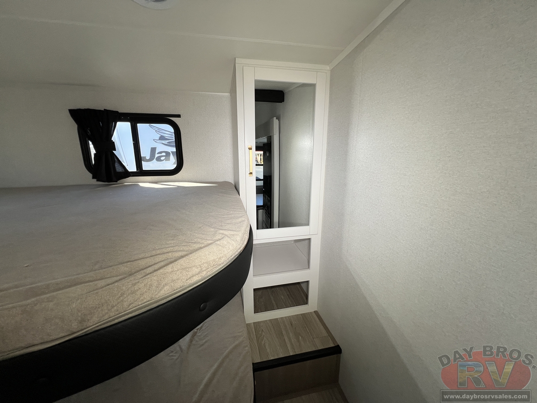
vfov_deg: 89.9
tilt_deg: -15.6
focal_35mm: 13
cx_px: 268
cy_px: 202
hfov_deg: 106.2
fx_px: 202
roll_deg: +1.4
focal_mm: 1.57
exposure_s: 1/99
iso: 50
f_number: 1.8
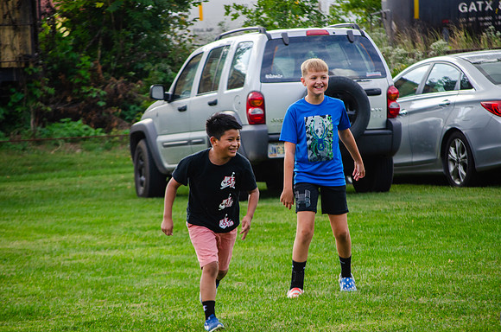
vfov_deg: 6.3
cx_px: 250
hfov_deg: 9.5
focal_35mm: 218
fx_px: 3020
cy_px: 166
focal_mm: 145
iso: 250
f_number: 5.6
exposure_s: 1/500
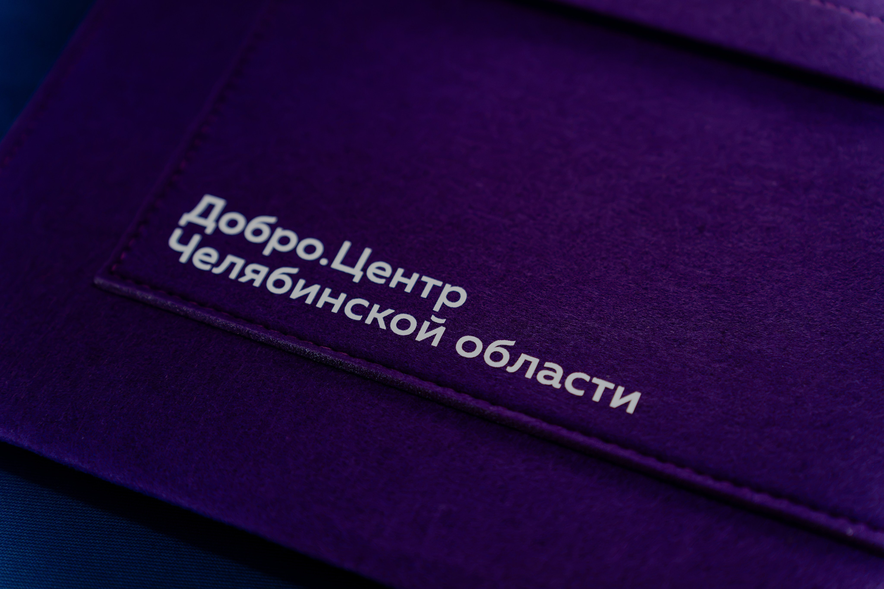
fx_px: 1842
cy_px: 294
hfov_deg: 27.0
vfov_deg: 18.2
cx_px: 442
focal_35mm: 75
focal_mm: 75
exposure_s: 1/125
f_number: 3.2
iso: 1000
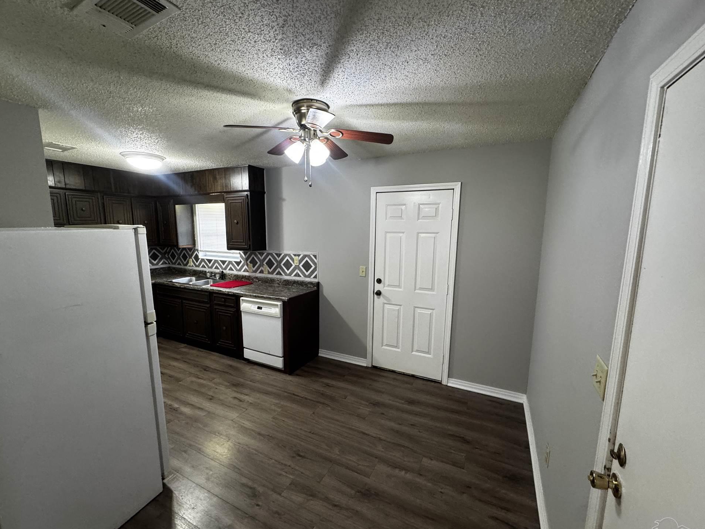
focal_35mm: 15
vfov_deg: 81.7
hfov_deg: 98.1
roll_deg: -2.1
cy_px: 274
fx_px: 306
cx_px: 340
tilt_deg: -6.8
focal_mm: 2.22
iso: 320
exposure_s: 1/60
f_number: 2.2
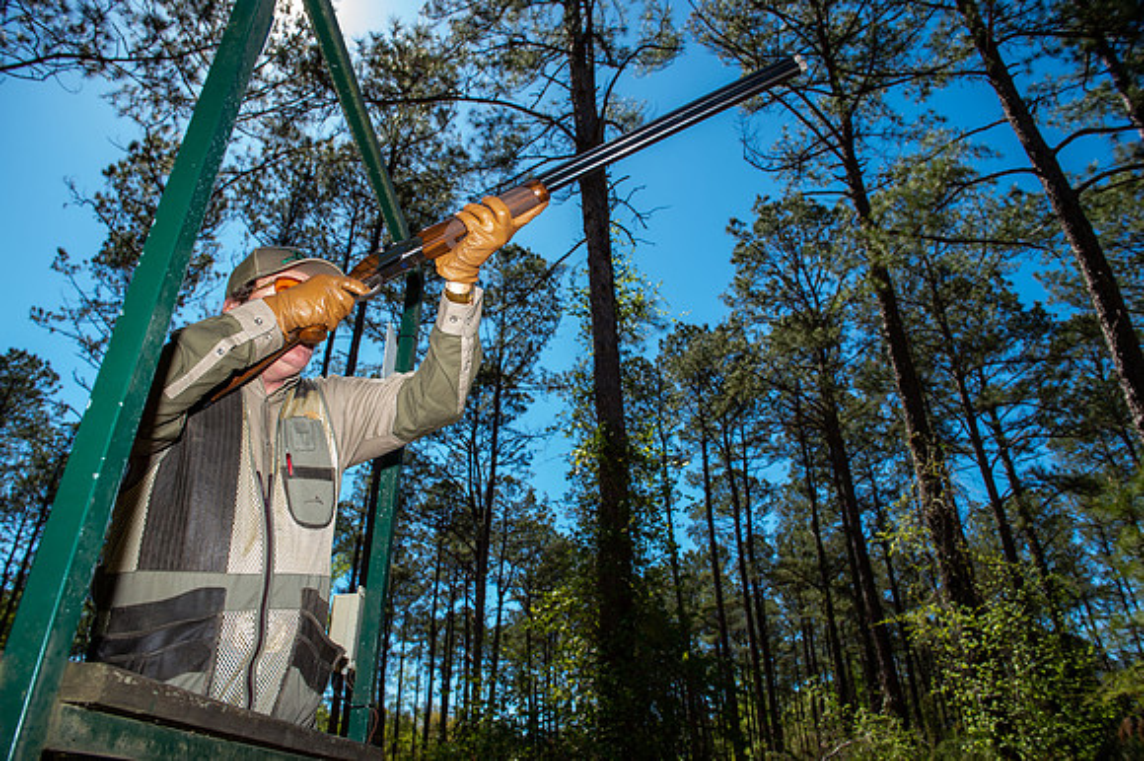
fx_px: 762
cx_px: 572
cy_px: 380
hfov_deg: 73.8
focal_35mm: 24
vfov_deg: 53.1
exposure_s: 1/160
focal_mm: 24
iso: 50
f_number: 5.6
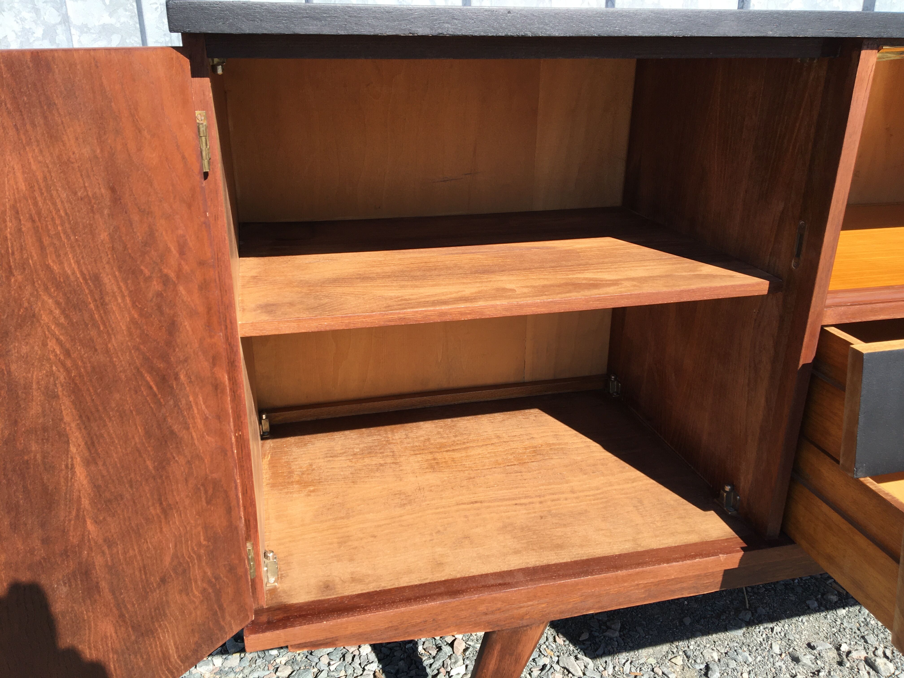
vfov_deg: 48.2
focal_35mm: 29
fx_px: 757
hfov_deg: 61.7
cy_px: 339
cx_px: 452
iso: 25
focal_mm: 4.15
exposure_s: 1/746
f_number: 2.2
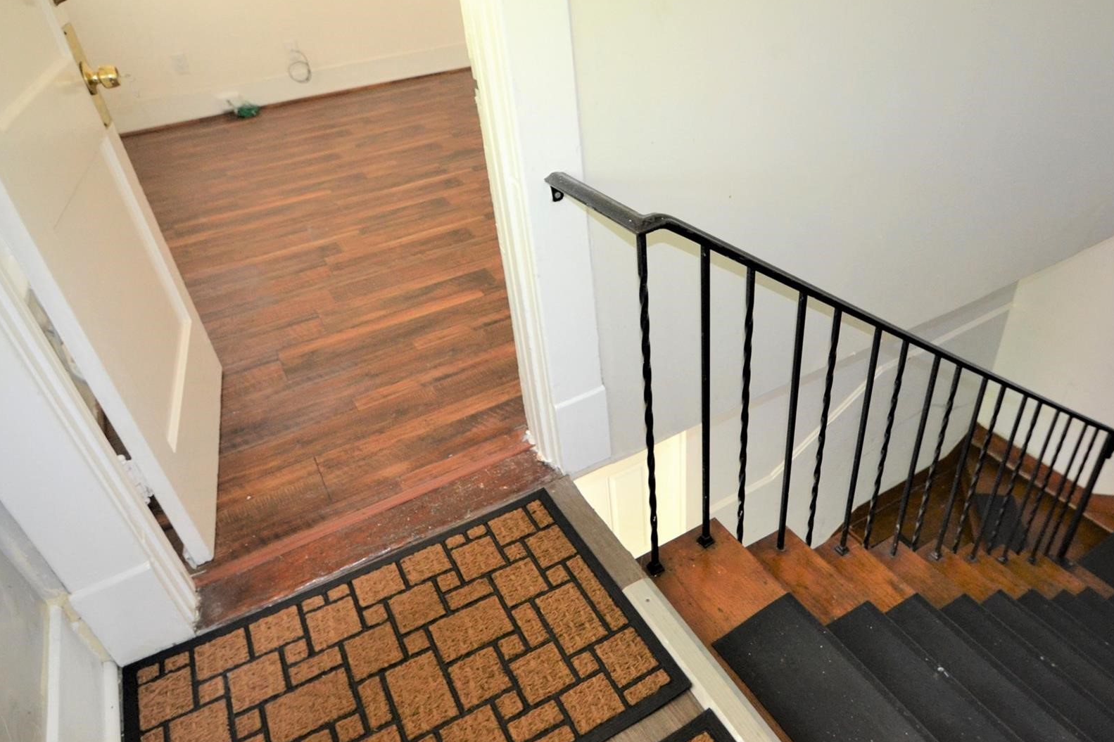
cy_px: 360
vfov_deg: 56.5
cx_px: 616
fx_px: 691
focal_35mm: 22
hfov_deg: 77.5
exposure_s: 1/60
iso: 1250
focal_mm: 11.5
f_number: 3.5
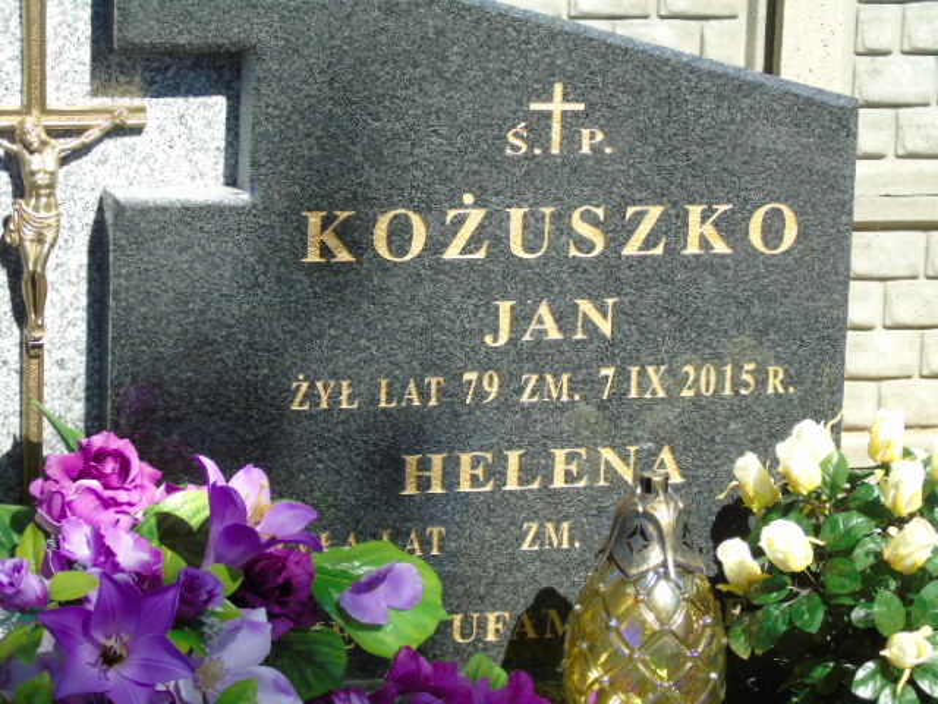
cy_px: 352
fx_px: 3360
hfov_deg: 15.9
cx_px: 469
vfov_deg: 12.0
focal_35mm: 124
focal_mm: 22
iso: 80
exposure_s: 1/250
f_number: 4.6
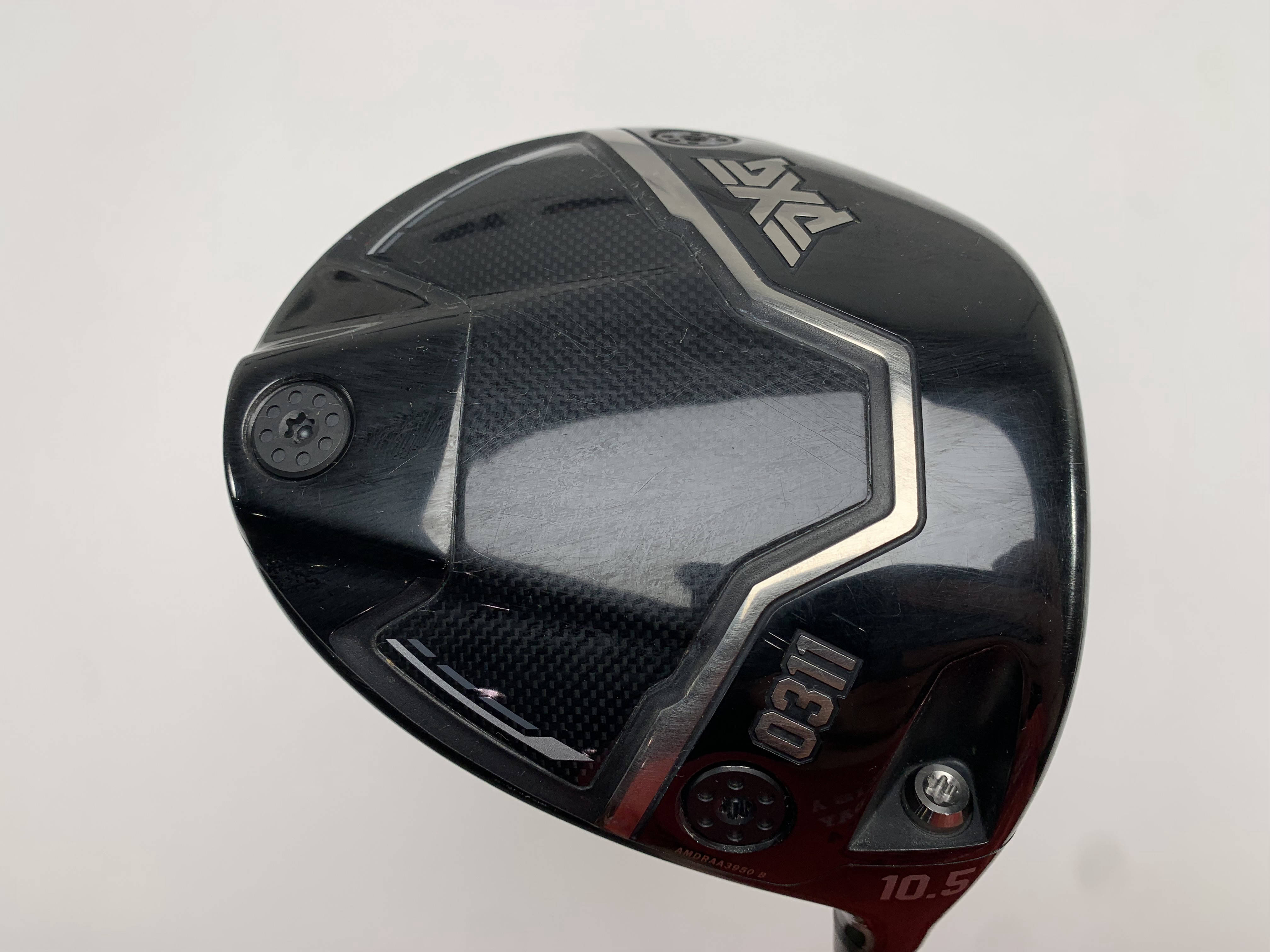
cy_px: 476
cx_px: 635
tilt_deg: -74.3
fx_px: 954
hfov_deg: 67.3
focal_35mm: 26
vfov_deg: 53.1
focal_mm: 4.25
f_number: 1.8
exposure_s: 1/263
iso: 25
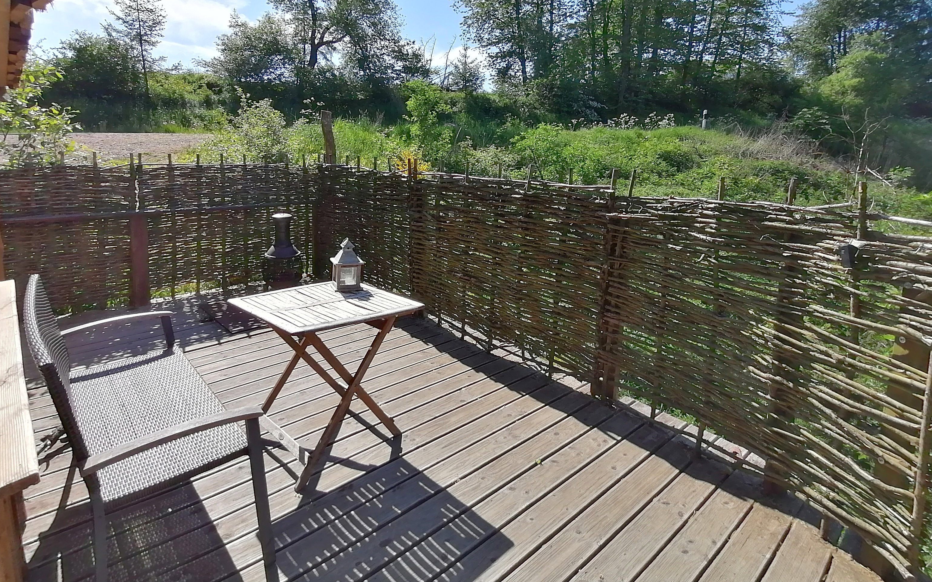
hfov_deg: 88.0
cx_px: 454
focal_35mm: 19
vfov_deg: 61.4
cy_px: 220
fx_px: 483
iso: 50
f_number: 2.4
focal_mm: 2.7
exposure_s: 1/1669
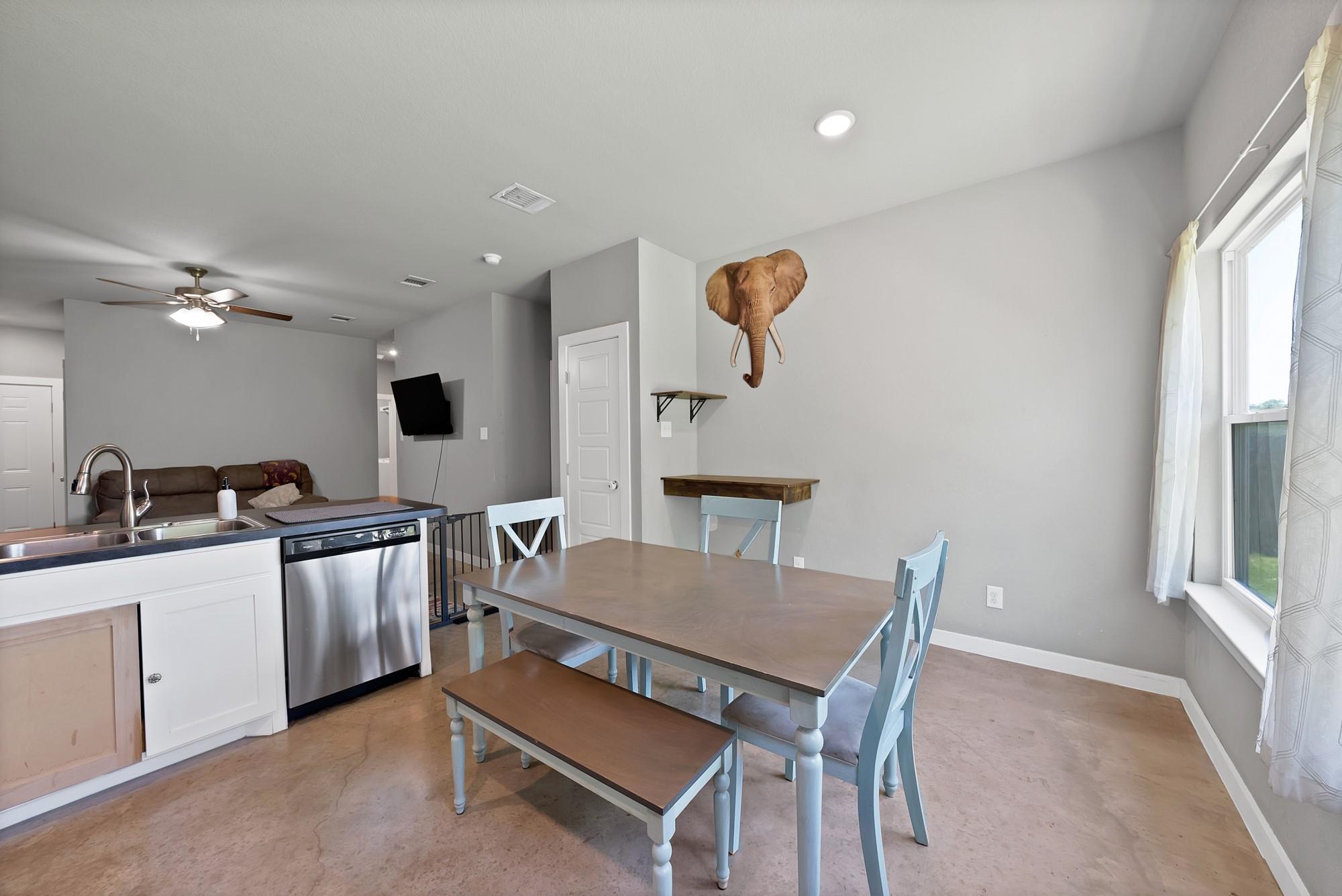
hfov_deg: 112.6
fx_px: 447
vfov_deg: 90.1
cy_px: 448
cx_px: 671
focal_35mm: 12
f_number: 9
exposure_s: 1/4
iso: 640
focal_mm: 12
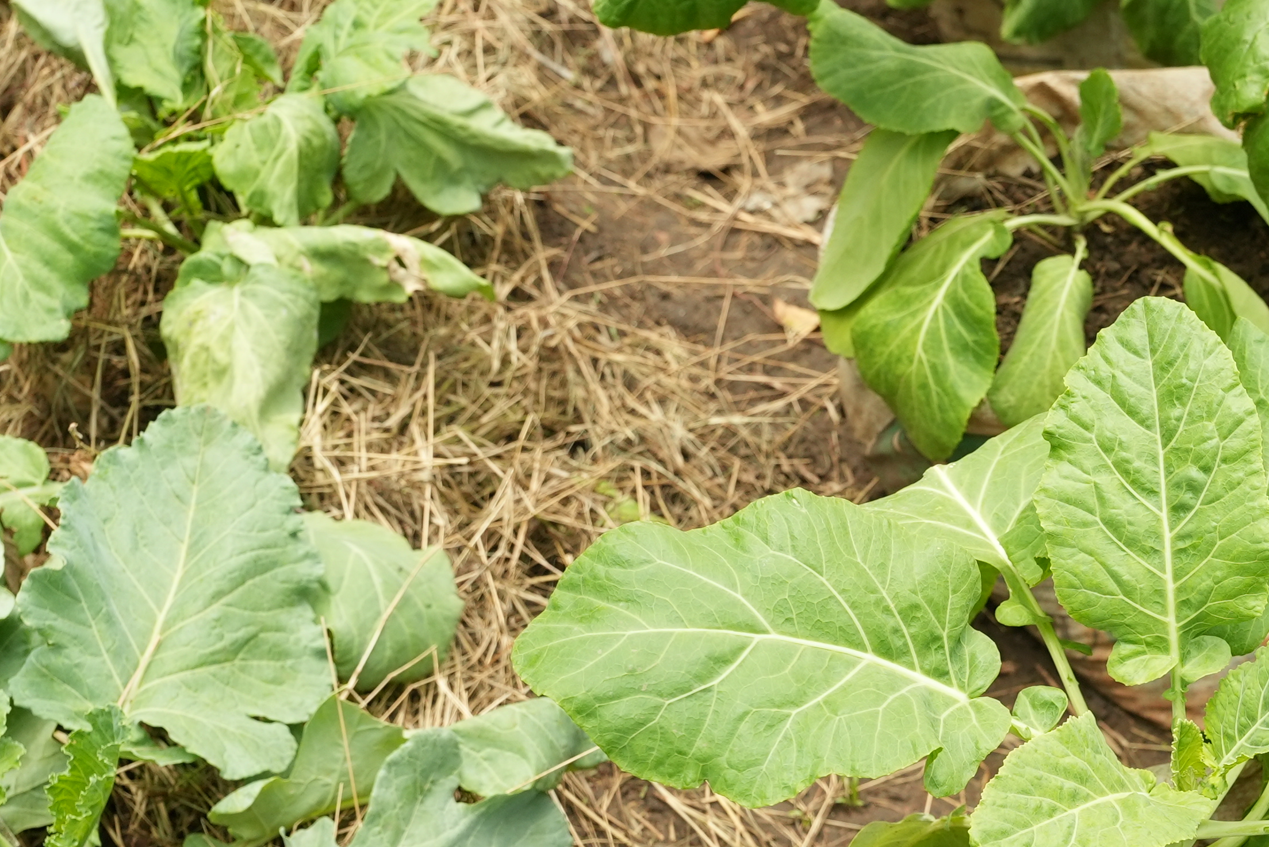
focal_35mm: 75
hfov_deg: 26.3
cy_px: 745
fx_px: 2635
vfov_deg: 18.0
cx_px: 1103
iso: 800
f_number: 6.3
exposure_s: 1/125
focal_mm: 38.9
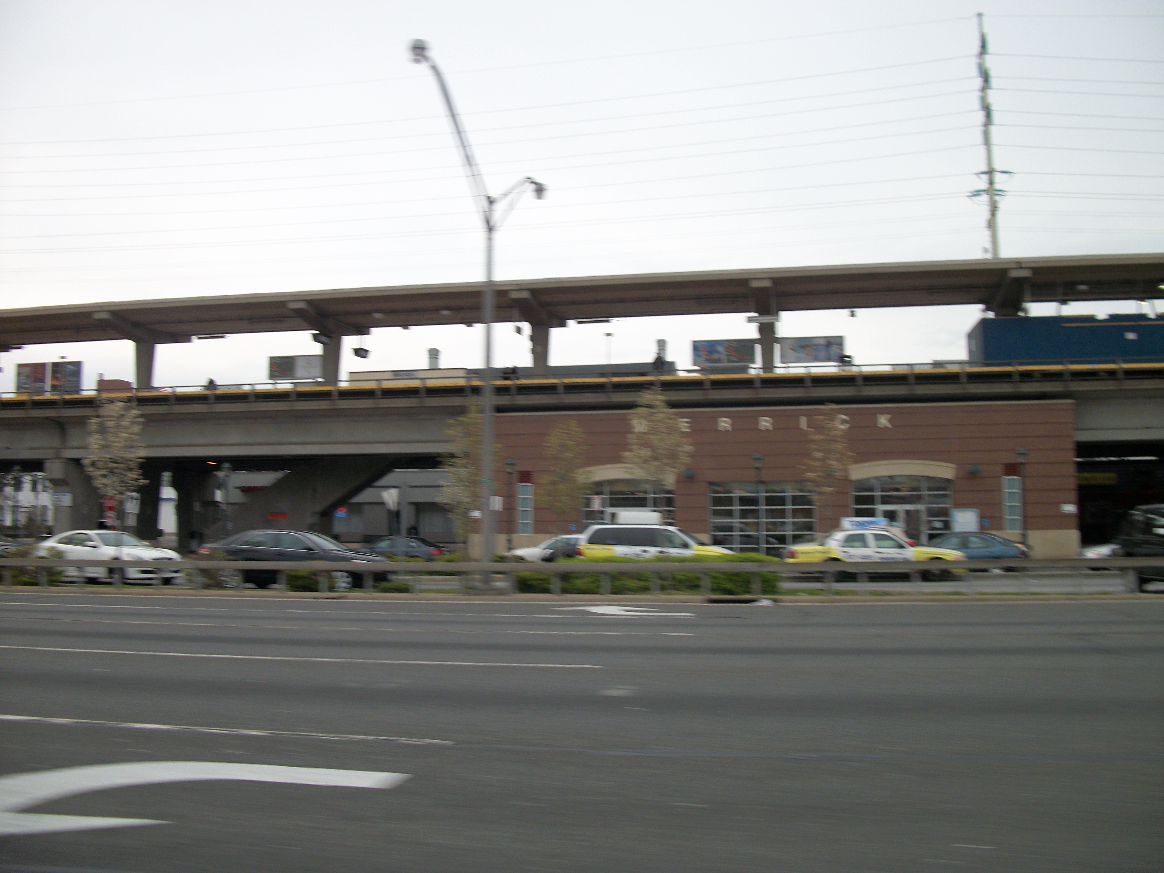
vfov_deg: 44.2
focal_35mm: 32
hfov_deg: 56.8
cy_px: 436
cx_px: 582
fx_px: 1076
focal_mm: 5.7
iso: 80
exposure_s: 1/100
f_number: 8.8
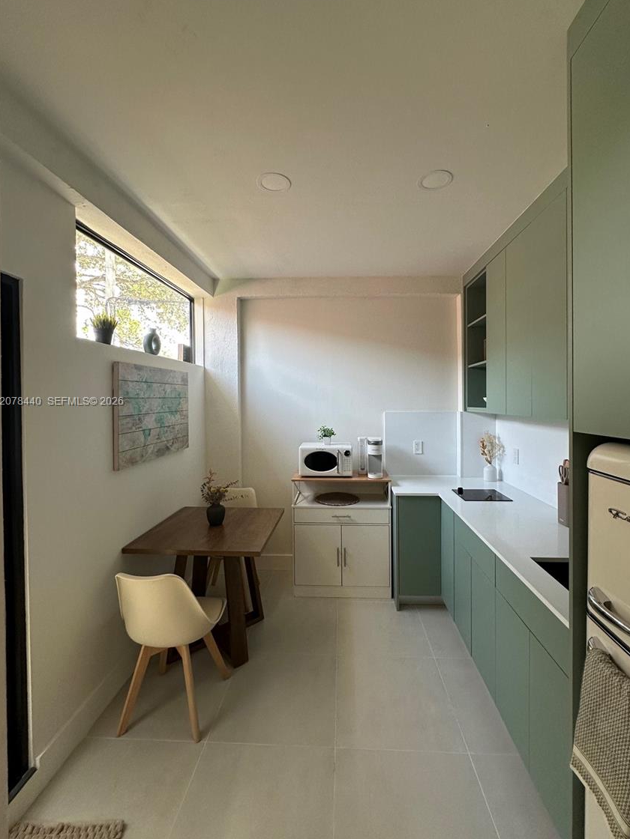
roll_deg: -0.8
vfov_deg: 98.1
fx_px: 364
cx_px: 322
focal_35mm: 15
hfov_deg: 81.7
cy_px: 402
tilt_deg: -0.7
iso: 160
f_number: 2.2
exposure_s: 1/120
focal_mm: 2.22
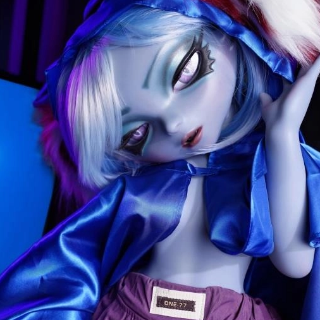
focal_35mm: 68
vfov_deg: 25.2
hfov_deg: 25.4
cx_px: 168
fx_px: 711
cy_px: 213
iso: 250
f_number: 5
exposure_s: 1/50
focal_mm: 45
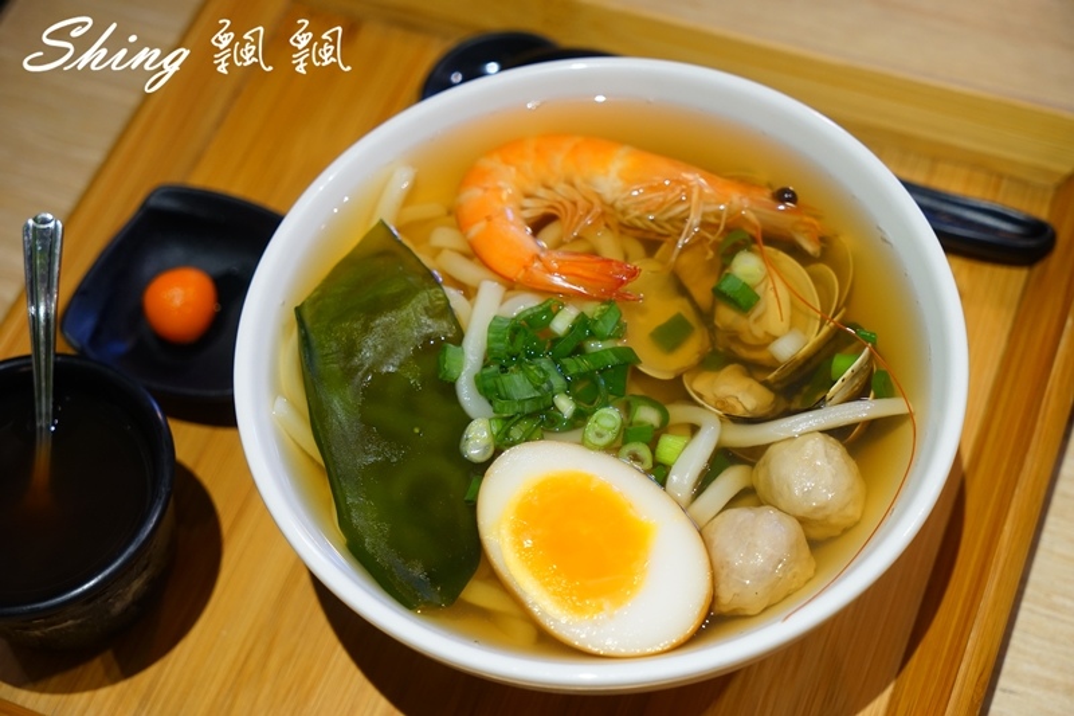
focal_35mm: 64
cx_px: 537
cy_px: 358
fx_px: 1909
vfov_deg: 21.2
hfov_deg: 31.4
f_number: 5.6
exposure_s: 1/30
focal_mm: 64
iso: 800
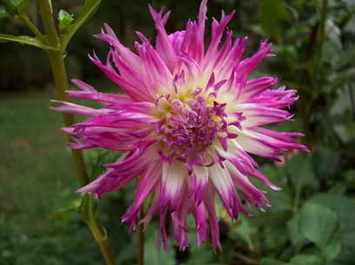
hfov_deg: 44.8
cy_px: 133
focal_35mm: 42
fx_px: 430
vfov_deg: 34.3
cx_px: 170
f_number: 3.4
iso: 100
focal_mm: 8
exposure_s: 1/350
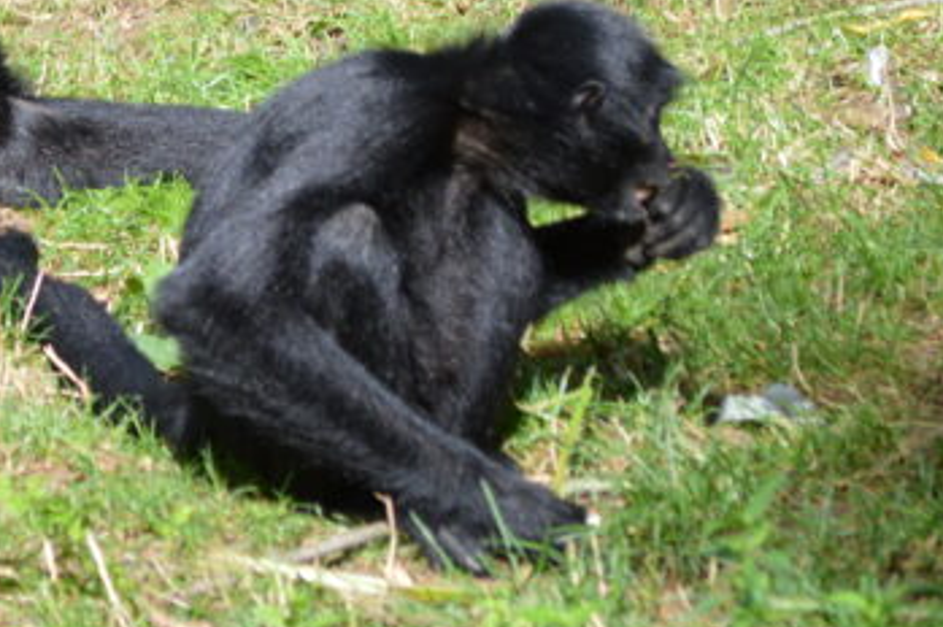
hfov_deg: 3.8
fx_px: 14053
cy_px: -58
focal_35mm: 537
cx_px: -111
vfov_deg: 2.6
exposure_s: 1/125
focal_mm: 122
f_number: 5.6
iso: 110
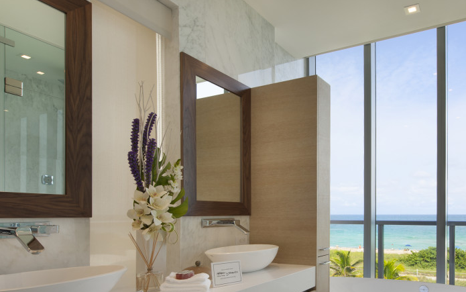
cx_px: 284
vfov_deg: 49.2
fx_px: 305
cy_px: 216
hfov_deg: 73.8
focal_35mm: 24
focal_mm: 16
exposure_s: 1/60
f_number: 13
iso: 200
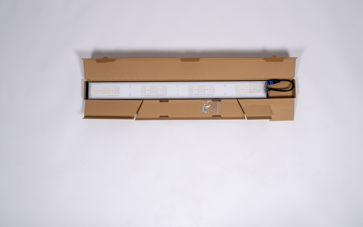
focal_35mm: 33
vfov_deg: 38.3
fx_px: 326
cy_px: 103
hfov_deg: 58.1
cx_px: 188
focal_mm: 19.7
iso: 125
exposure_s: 1/60
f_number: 5.6
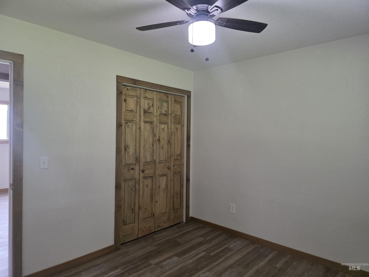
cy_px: 138
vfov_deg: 58.9
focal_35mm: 23
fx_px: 245
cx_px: 184
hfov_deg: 73.9
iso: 250
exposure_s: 1/120
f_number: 1.7
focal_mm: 6.3
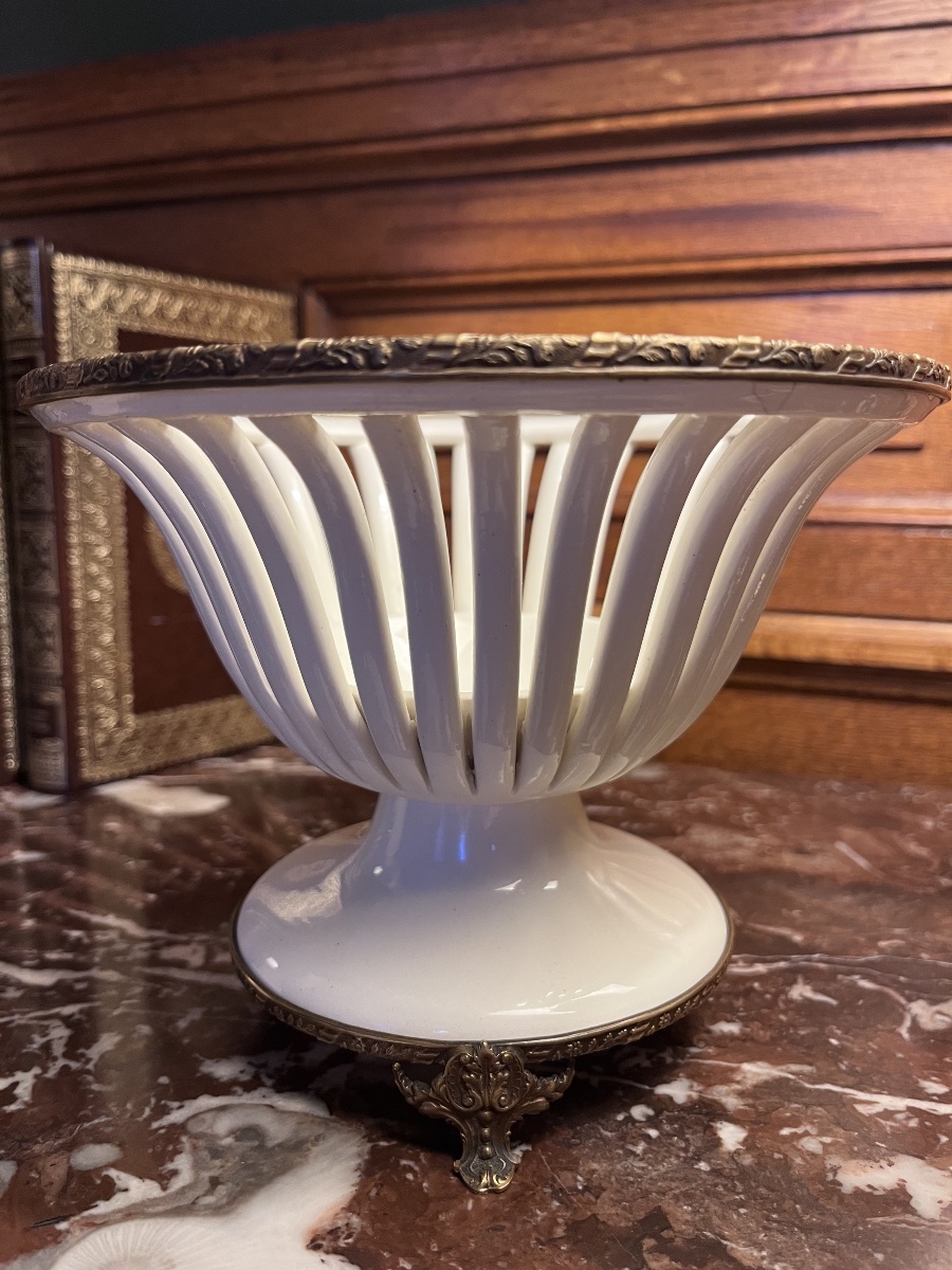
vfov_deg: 67.3
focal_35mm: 26
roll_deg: -0.1
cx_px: 476
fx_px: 953
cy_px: 635
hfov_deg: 53.1
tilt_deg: -10.0
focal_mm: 5.1
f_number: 1.6
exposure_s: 1/50
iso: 160
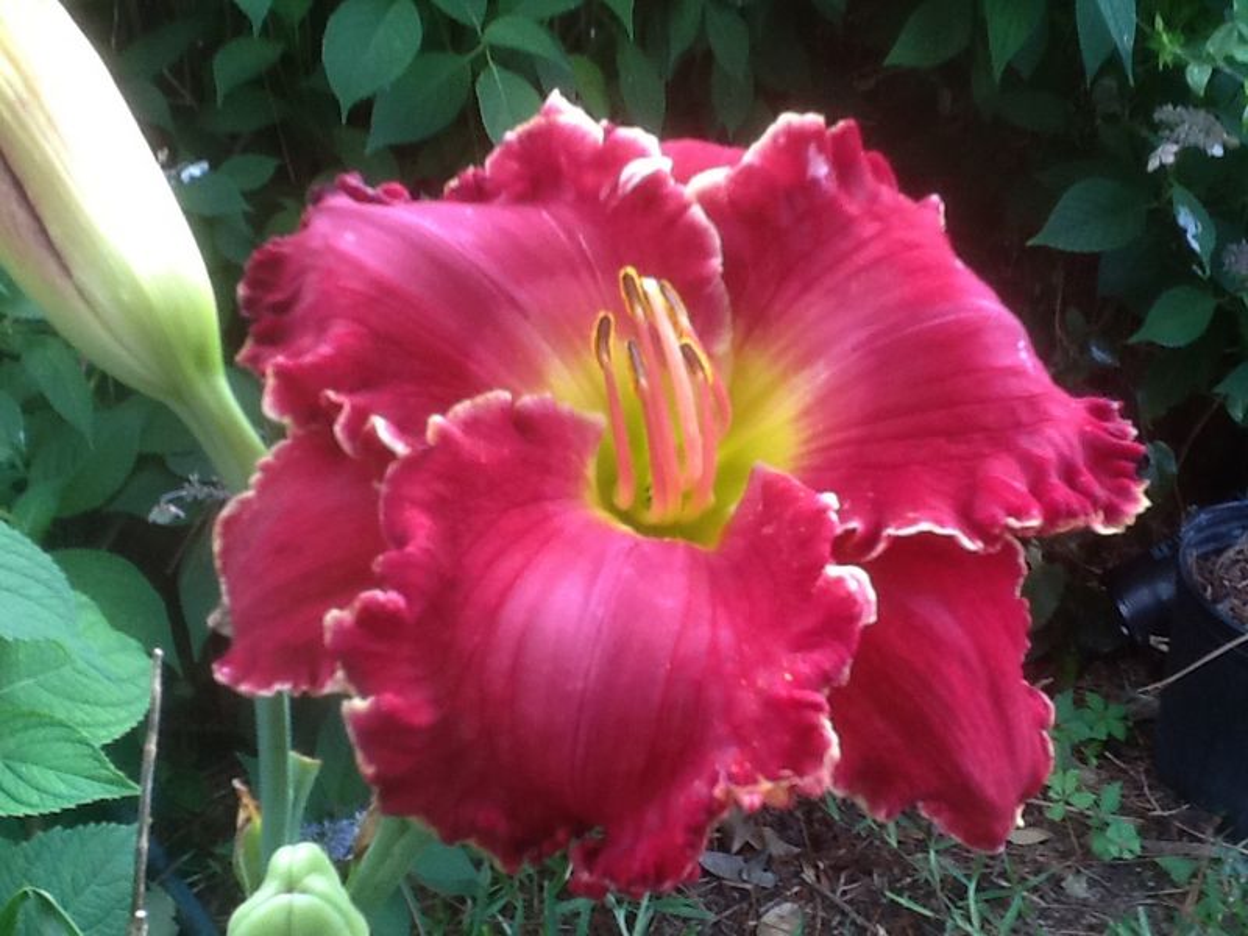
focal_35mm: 44
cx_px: 624
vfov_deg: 32.9
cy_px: 468
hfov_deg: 42.9
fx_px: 1586
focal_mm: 2.03
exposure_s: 1/40
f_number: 2.4
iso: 40
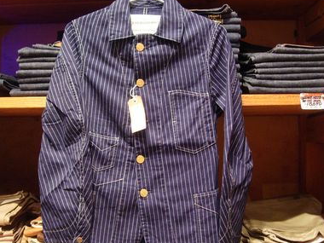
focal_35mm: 50
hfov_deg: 38.1
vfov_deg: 29.1
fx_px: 468
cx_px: 145
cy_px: 133
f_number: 2.8
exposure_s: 1/4
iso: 200
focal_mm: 7.8
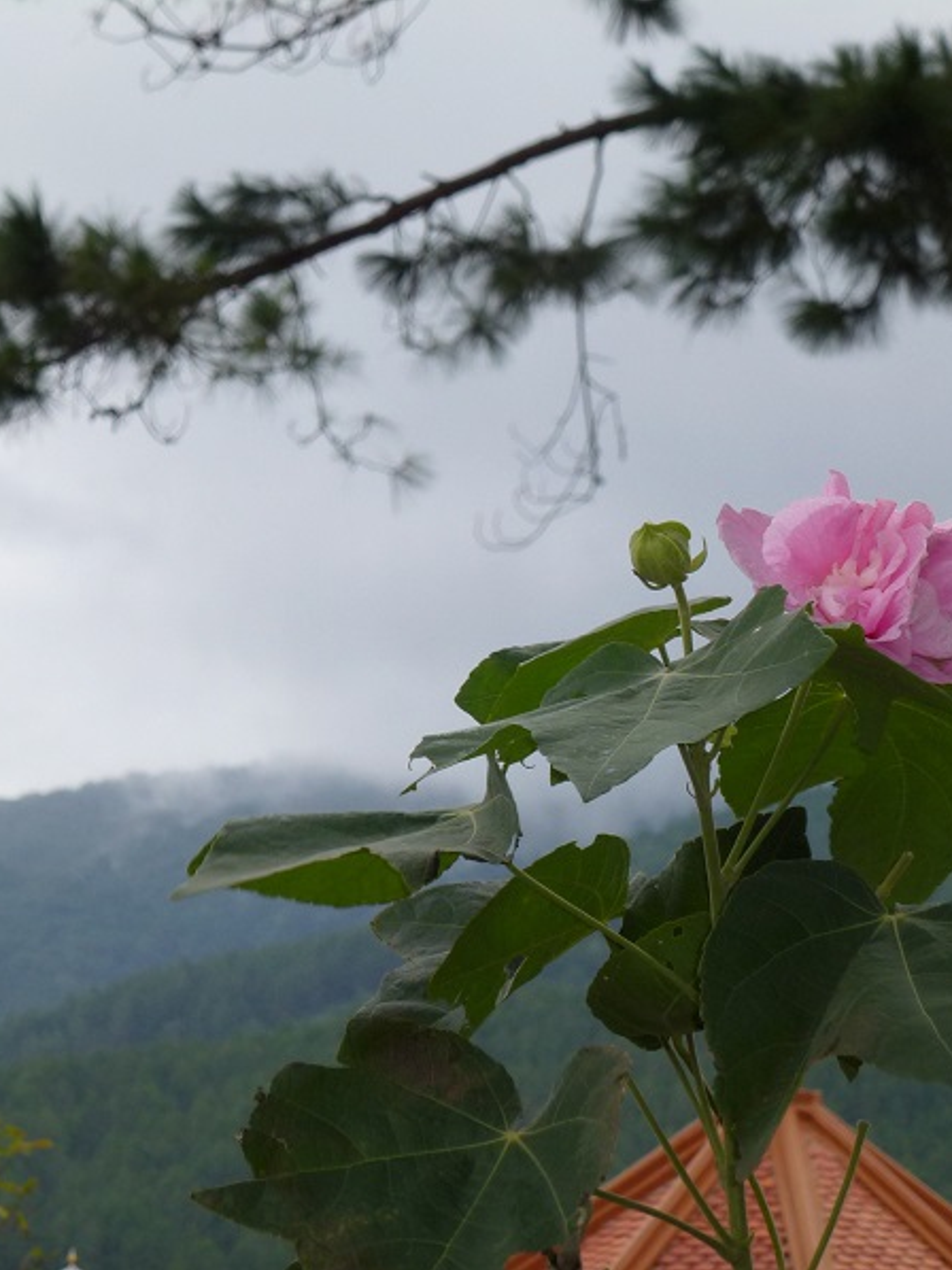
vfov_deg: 10.4
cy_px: 635
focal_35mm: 190
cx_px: 538
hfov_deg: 7.8
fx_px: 6972
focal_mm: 25.5
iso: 100
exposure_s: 1/60
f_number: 5.3
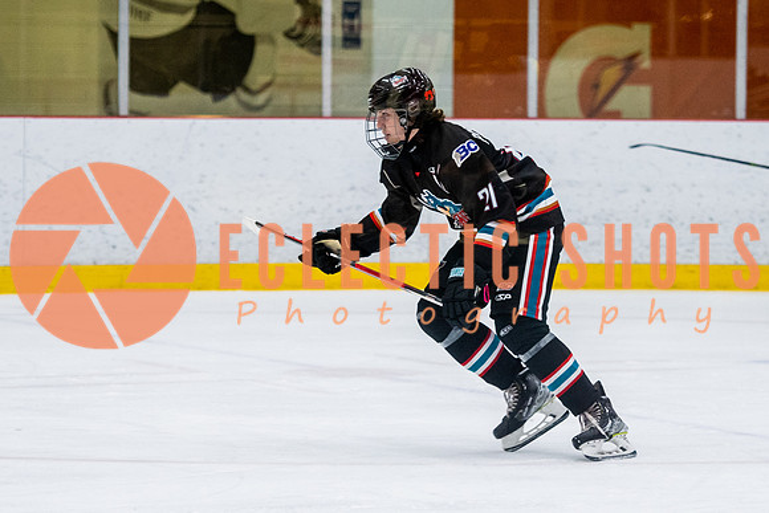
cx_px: 441
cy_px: 196
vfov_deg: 6.0
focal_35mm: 230
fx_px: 4921
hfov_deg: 8.9
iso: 1800
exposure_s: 1/640
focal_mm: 116
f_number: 2.8
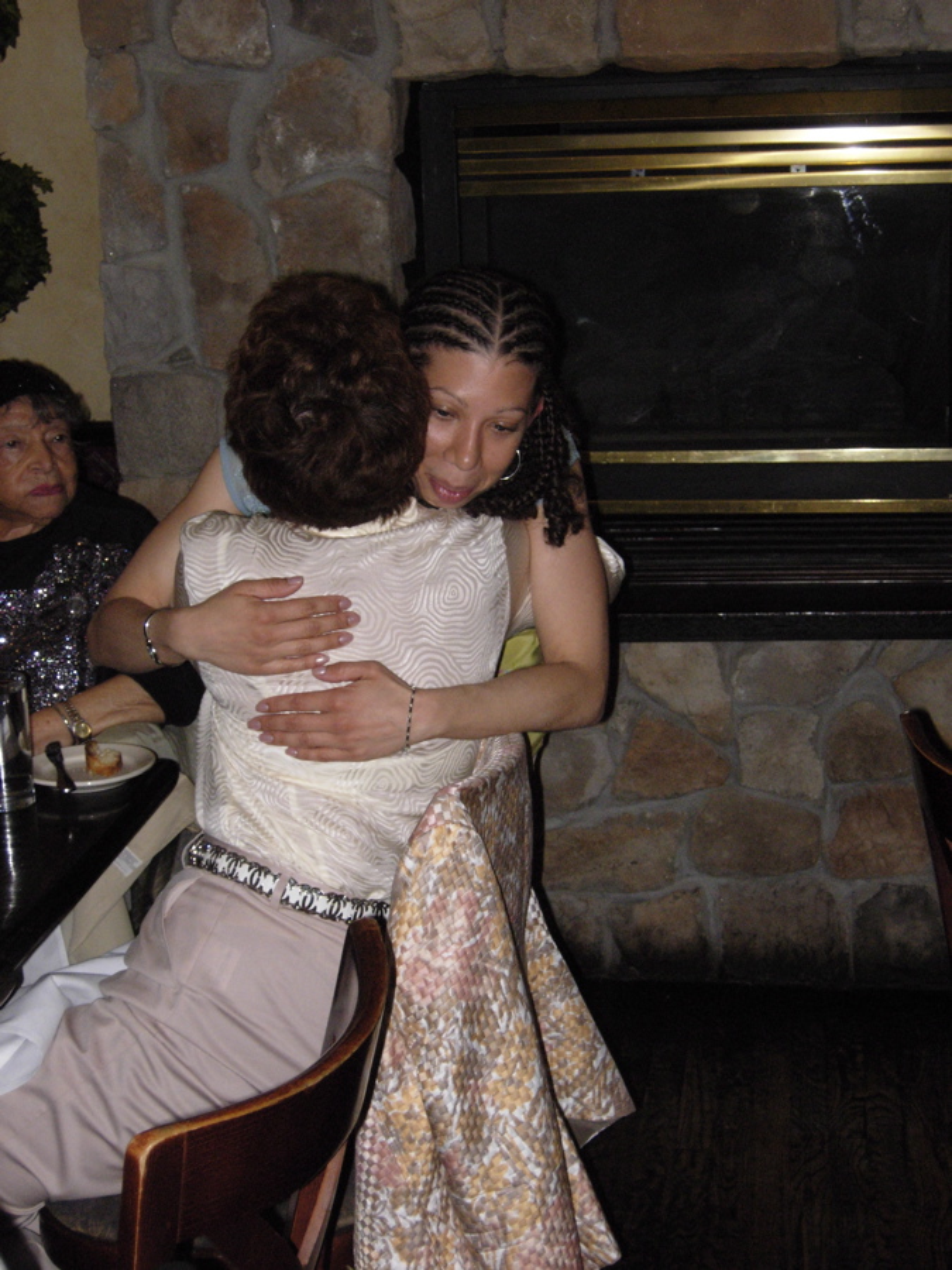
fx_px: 2273
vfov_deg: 31.2
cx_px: 476
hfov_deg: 23.7
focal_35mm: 62
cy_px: 635
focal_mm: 12.9
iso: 200
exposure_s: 1/181
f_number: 3.5
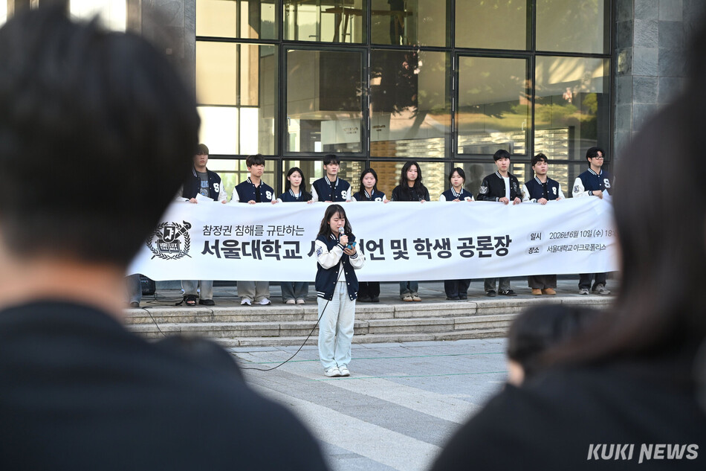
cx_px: 353
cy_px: 236
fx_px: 1470
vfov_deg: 18.2
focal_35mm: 75
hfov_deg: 27.0
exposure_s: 1/400
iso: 560
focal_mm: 75
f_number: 4
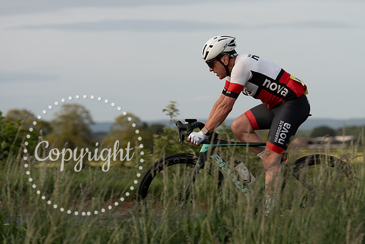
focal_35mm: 149
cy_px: 96
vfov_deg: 9.2
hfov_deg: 13.8
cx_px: 221
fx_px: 1512
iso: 160
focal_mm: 123
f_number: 4
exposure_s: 1/1000
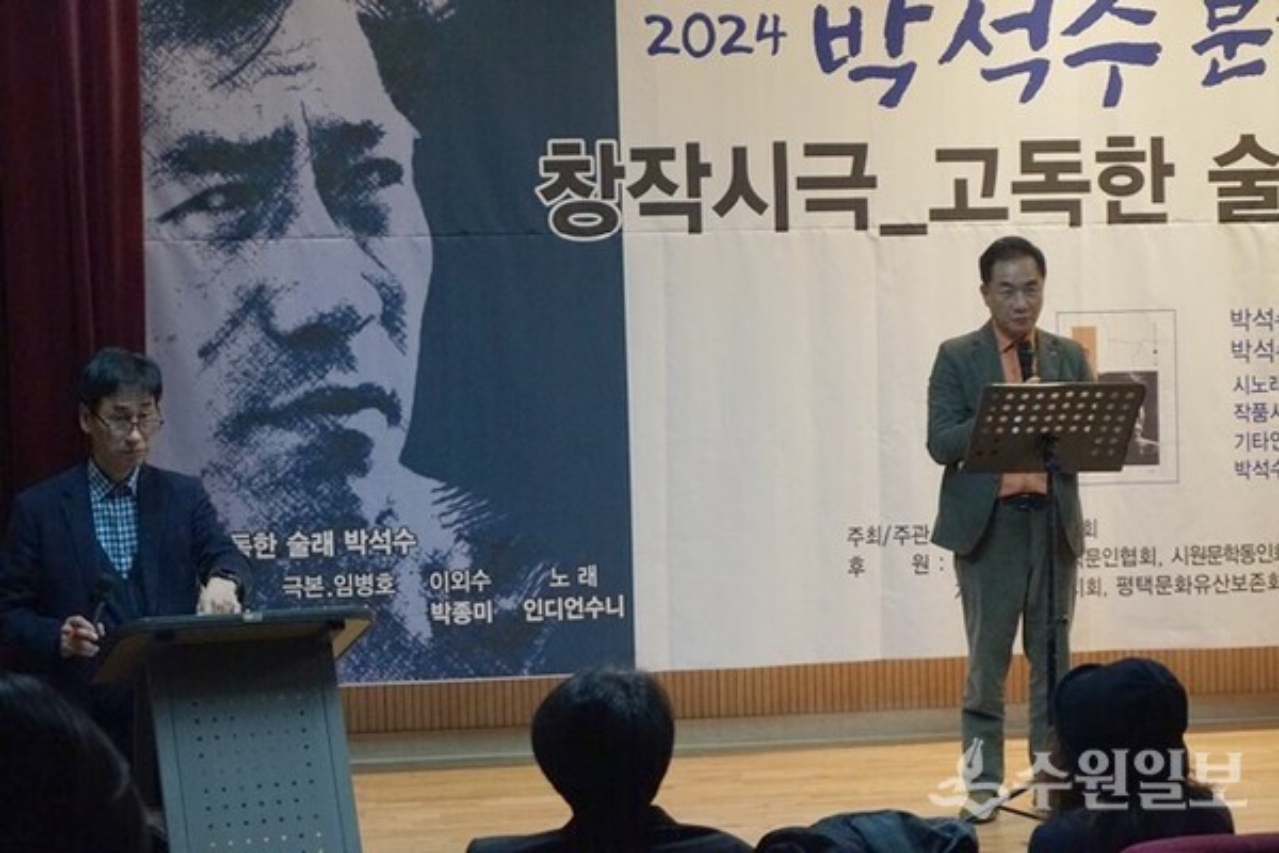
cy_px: 426
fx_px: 2664
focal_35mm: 75
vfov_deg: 18.2
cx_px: 640
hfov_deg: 27.0
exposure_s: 1/160
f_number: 5.6
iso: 2500
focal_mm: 50
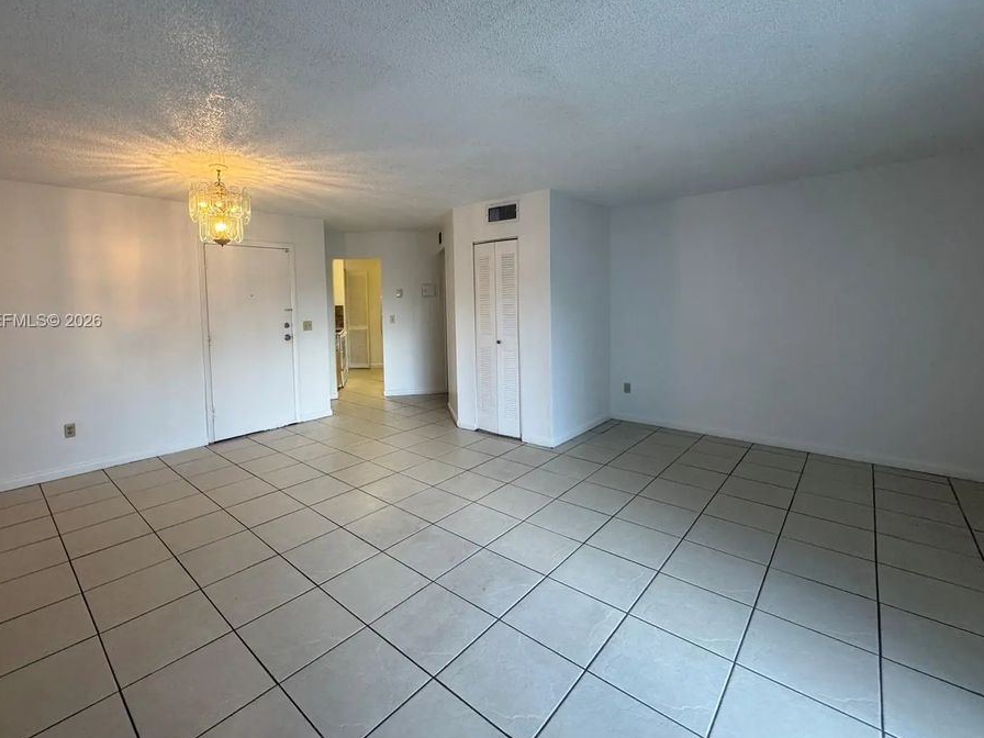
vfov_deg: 77.7
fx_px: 455
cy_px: 322
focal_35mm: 16
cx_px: 445
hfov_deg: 94.2
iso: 200
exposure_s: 1/120
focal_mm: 2.22
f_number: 2.2
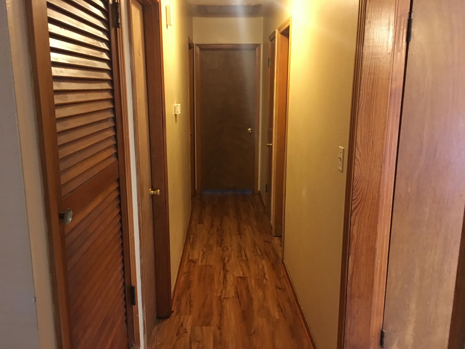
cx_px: 232
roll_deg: -0.3
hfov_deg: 61.7
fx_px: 390
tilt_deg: -9.9
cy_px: 174
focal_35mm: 29
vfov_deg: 48.2
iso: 64
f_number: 2.2
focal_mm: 4.15
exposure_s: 1/4
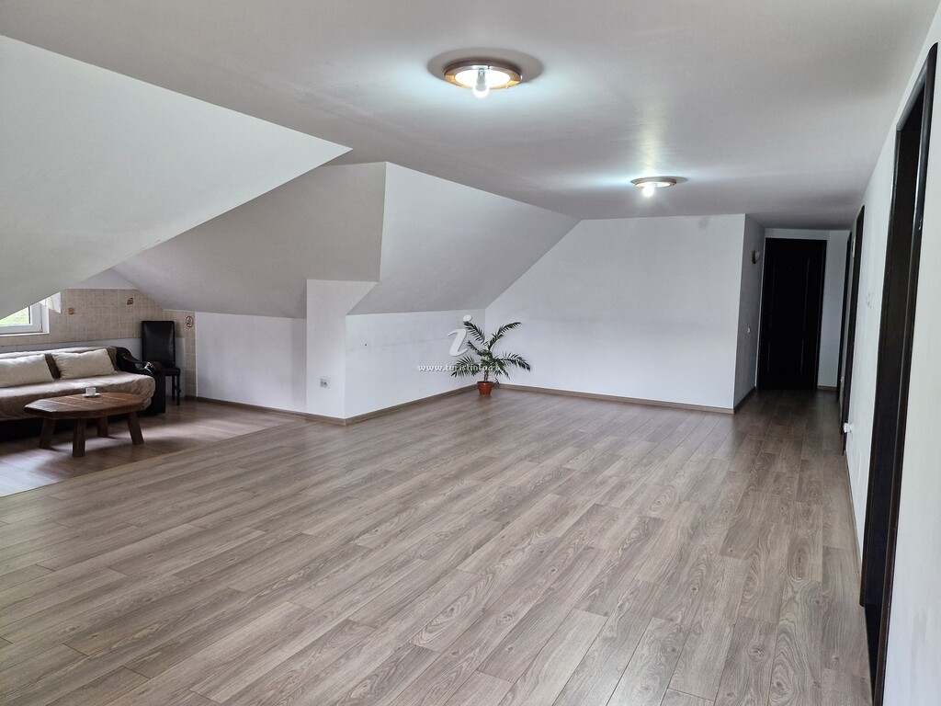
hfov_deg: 73.9
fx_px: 625
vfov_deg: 58.9
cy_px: 353
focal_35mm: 23
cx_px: 470
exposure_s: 1/100
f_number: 1.8
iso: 320
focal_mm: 5.54
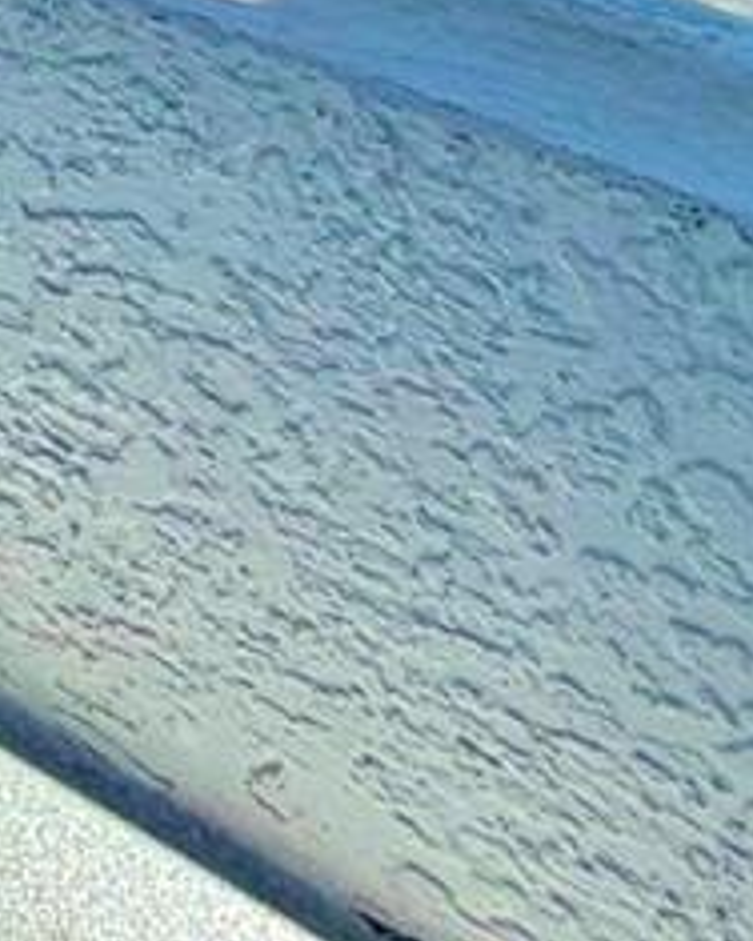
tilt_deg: +2.1
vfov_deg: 13.7
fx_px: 2591
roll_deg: +1.1
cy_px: -1393
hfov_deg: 12.1
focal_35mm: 93
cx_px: -1222
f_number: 2.2
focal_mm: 2.22
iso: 20
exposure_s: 1/1167
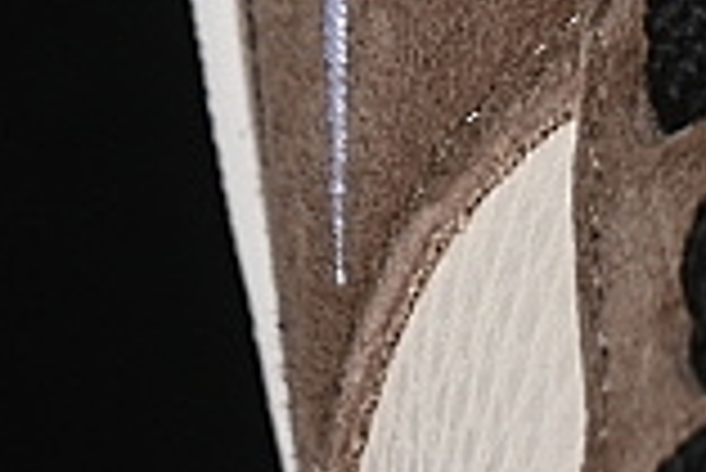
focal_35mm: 515
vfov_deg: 2.6
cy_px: -1074
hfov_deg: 4.0
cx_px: 1250
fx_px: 10109
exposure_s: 1/80
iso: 160
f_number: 7.1
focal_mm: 50
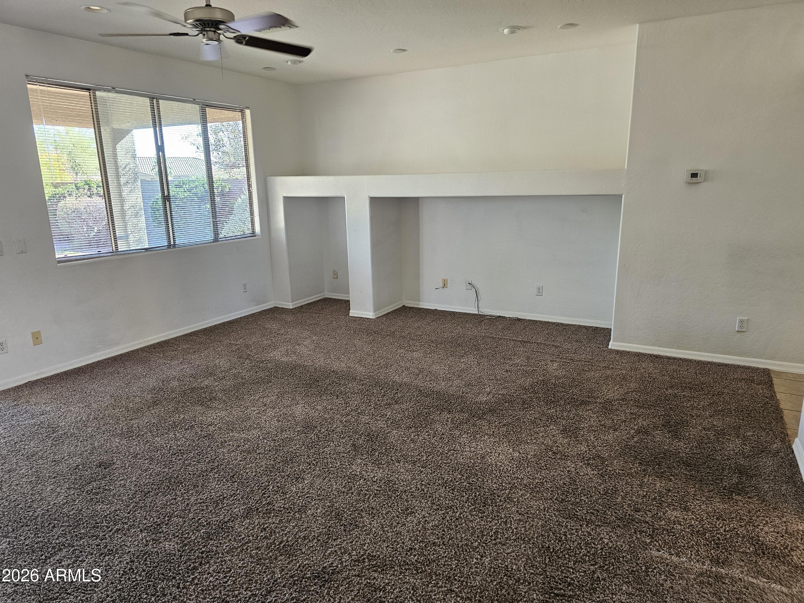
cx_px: 402
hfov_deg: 73.9
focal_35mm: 23
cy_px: 302
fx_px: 534
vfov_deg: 58.9
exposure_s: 1/120
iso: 250
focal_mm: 6.3
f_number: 1.7
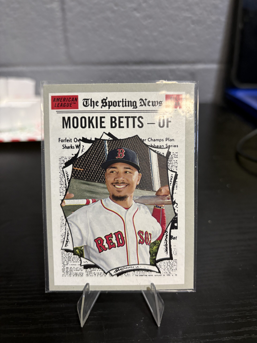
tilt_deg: -28.8
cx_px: 128
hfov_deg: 53.1
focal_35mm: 26
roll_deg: +0.4
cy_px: 172
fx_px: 257
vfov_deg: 67.3
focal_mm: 5.96
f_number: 1.6
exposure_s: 1/60
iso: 250
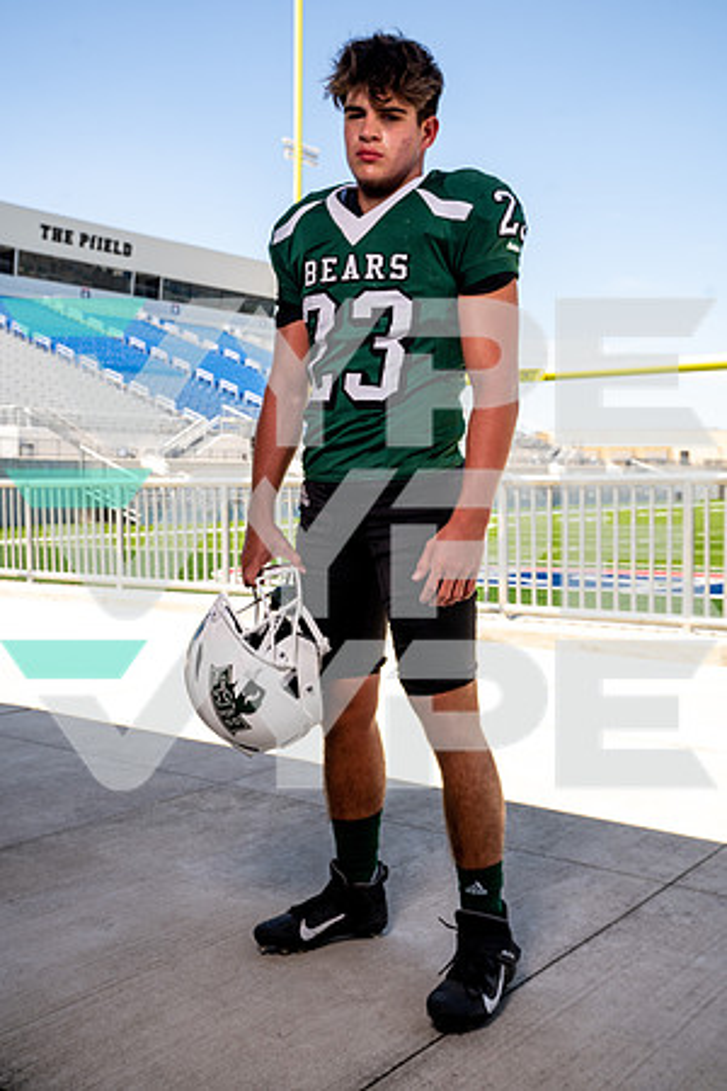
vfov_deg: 51.9
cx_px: 364
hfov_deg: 35.9
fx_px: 1121
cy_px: 546
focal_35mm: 37
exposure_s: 1/125
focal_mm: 37
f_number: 8
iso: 100
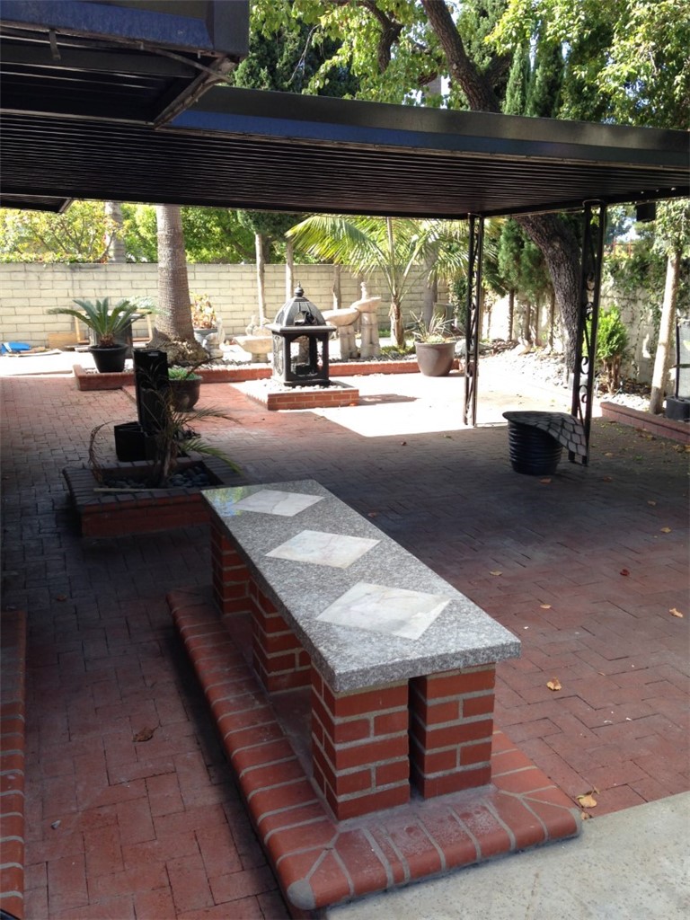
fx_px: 877
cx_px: 345
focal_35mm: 33
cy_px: 460
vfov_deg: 55.4
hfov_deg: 42.9
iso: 50
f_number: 2.4
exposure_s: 1/203
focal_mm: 4.12
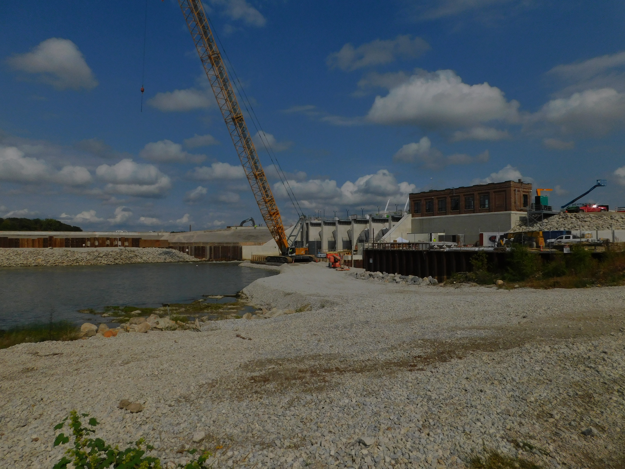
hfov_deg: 73.9
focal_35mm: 23
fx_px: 415
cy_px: 234
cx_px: 312
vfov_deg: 58.9
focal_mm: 4
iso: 125
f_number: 6
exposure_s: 1/1250
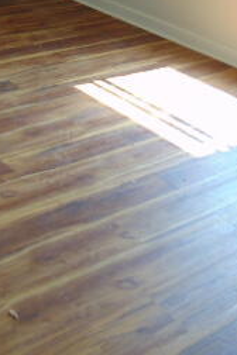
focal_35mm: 66
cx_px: 78
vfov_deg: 29.3
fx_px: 652
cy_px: 39
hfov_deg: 20.5
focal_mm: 4.5
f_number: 3
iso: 80
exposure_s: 1/50
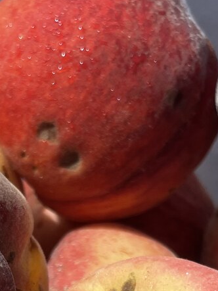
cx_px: 47
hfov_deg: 15.6
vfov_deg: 19.6
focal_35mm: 94
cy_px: 356
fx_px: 790
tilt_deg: -63.0
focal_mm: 4.2
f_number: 1.6
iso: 32
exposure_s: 1/3300
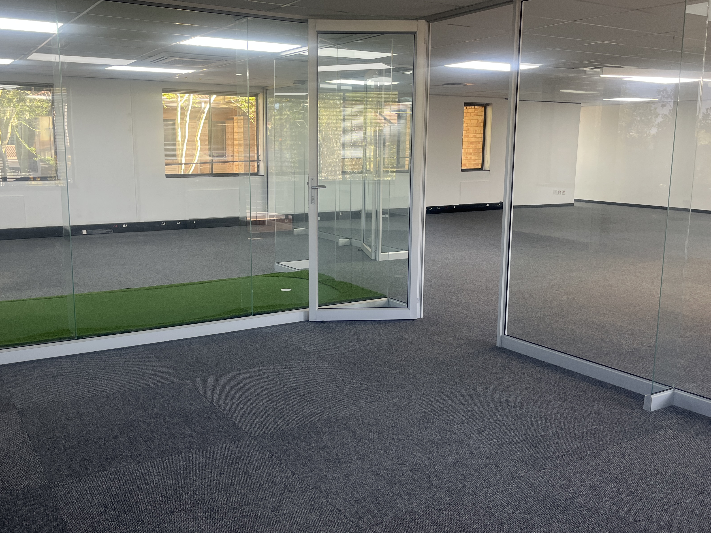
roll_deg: -0.4
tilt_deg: -10.5
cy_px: 257
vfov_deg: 42.9
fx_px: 678
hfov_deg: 55.1
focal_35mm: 33
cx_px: 302
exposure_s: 1/100
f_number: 1.6
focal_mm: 5.1
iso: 100
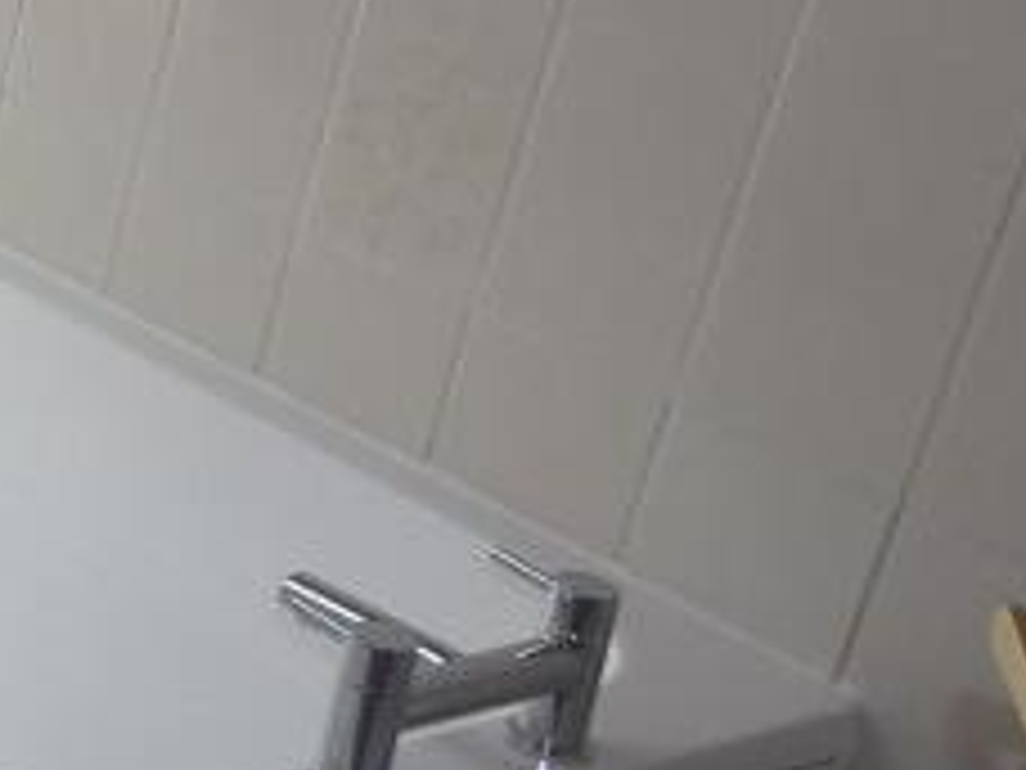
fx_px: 2668
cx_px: -1116
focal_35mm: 90
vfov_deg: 16.2
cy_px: 108
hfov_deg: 16.1
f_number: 3.2
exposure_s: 1/200
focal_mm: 3.6
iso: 80
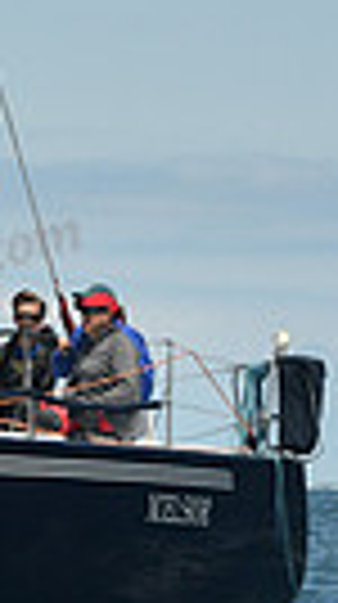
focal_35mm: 444
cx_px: -784
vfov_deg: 4.9
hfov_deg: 2.7
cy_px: 128
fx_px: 7101
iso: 320
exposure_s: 1/640
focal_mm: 98
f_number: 8
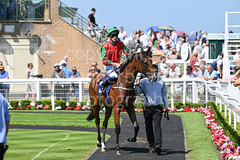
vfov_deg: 6.9
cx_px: 120
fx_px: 1334
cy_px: 80
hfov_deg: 10.3
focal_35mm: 200
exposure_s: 1/2000
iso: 400
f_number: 5.6
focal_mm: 200
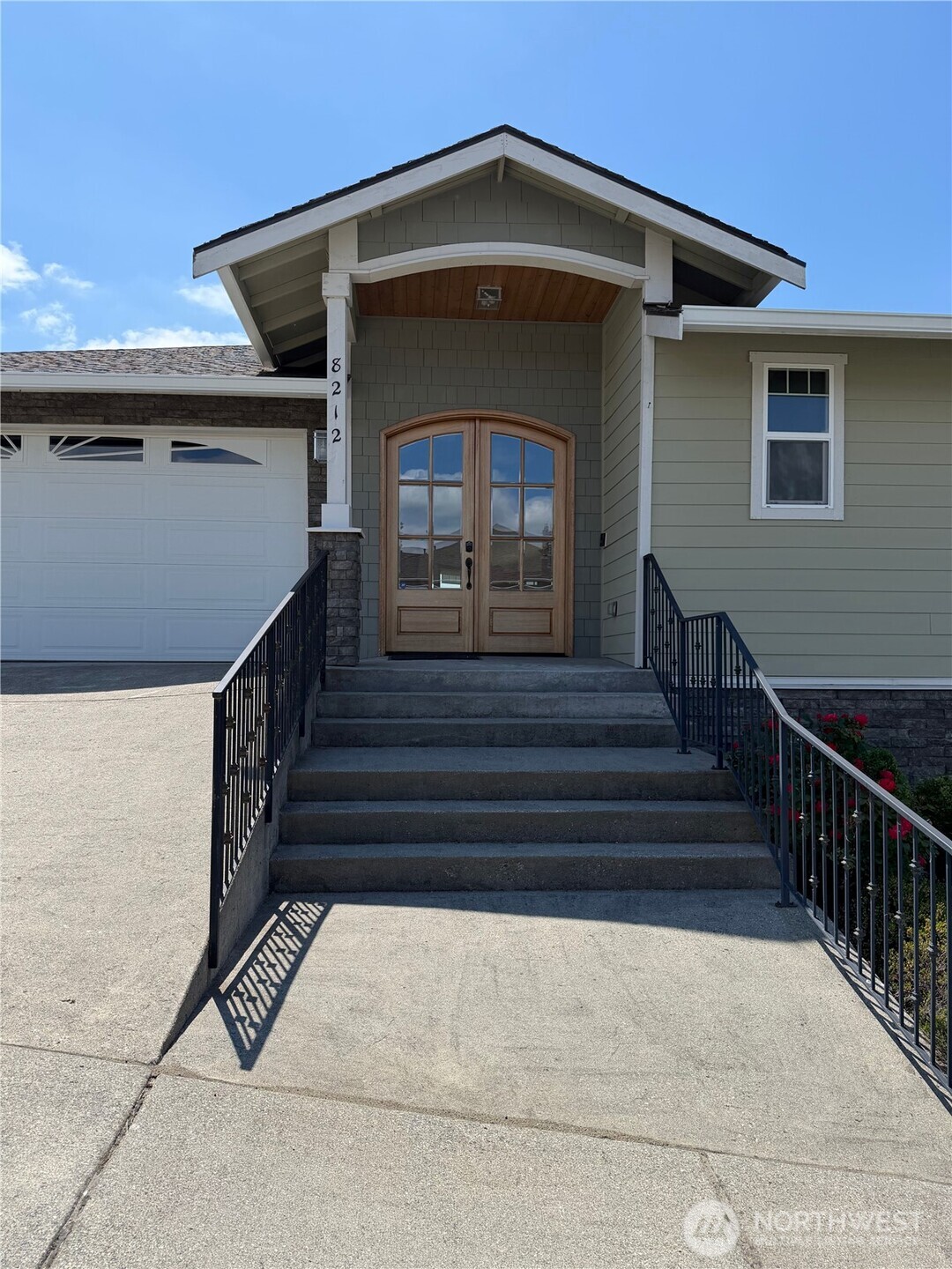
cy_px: 634
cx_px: 476
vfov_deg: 71.6
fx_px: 880
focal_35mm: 24
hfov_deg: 56.8
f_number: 1.78
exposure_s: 1/3953
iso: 80
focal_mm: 6.76
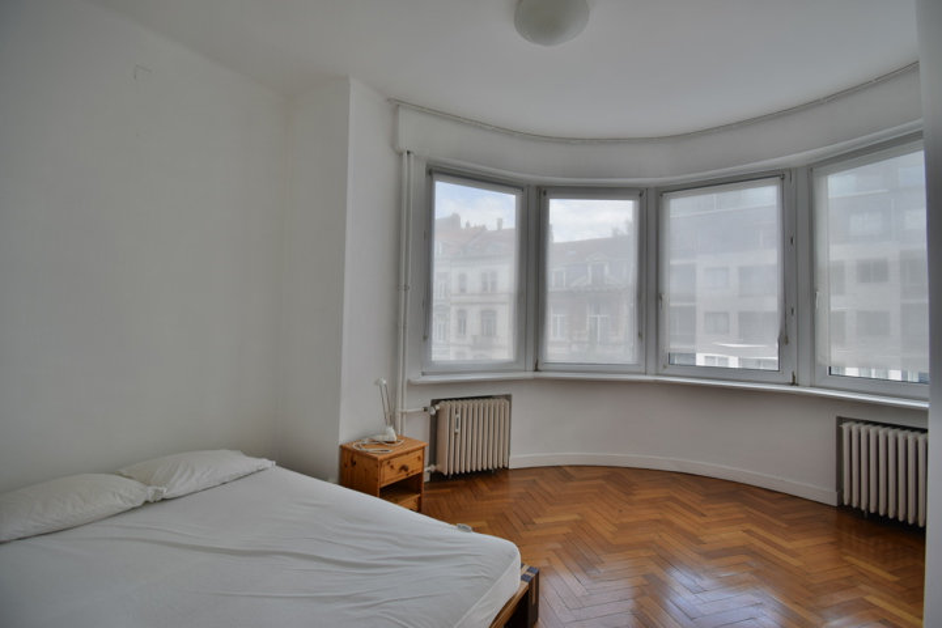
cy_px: 314
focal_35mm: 15
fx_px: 392
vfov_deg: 77.3
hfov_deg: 100.4
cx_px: 471
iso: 100
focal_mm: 10
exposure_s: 1/40
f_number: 4.5
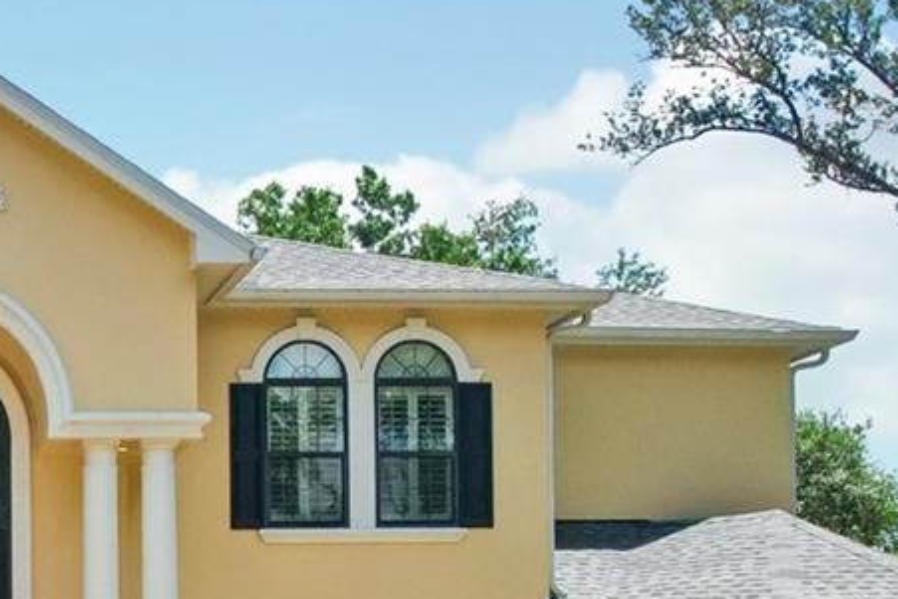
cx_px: -70
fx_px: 1946
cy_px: 685
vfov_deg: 16.9
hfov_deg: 24.4
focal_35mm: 78
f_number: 2.8
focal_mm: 8.4
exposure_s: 1/1600
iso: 400
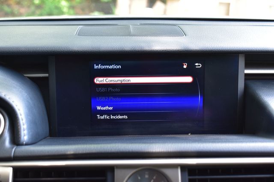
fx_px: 434
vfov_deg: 23.8
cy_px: 91
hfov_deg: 35.1
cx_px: 137
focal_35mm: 57
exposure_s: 1/20
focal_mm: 38
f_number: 6.3
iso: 400
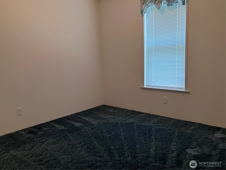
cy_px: 85
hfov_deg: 63.4
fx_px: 183
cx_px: 113
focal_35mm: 28
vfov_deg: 49.7
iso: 250
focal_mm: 3.99
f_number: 1.8
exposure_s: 1/60
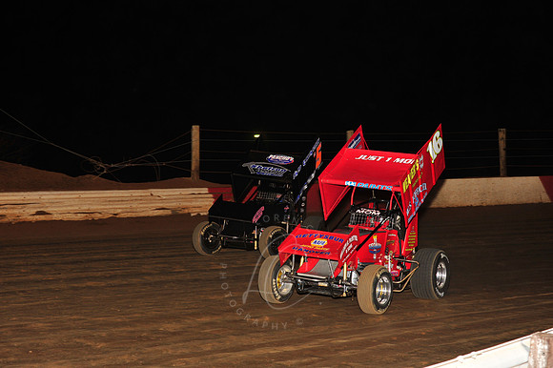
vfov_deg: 17.0
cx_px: 276
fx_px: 1228
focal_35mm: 80
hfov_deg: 25.4
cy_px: 184
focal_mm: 80
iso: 800
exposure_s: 1/250
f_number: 6.3
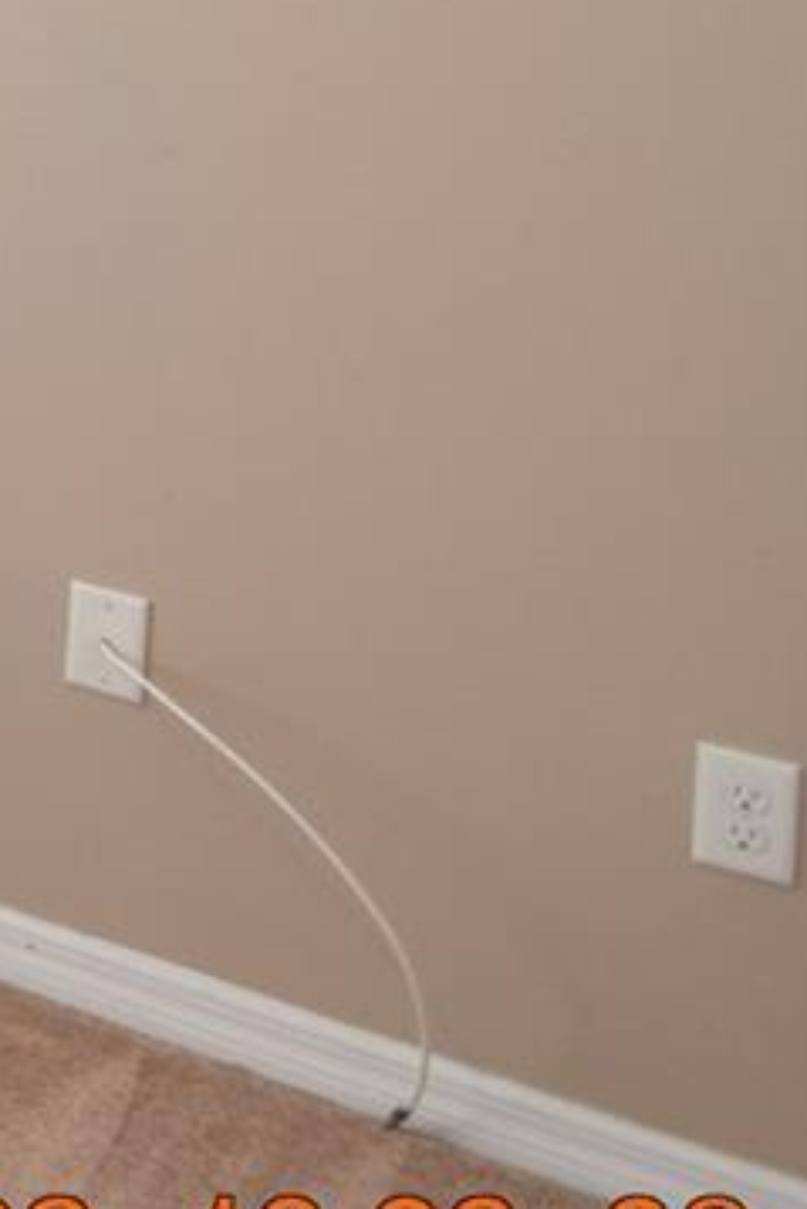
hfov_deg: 12.4
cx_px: -1438
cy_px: -277
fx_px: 2251
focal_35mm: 67
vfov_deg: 26.4
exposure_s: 1/60
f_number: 4
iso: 400
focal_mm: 10
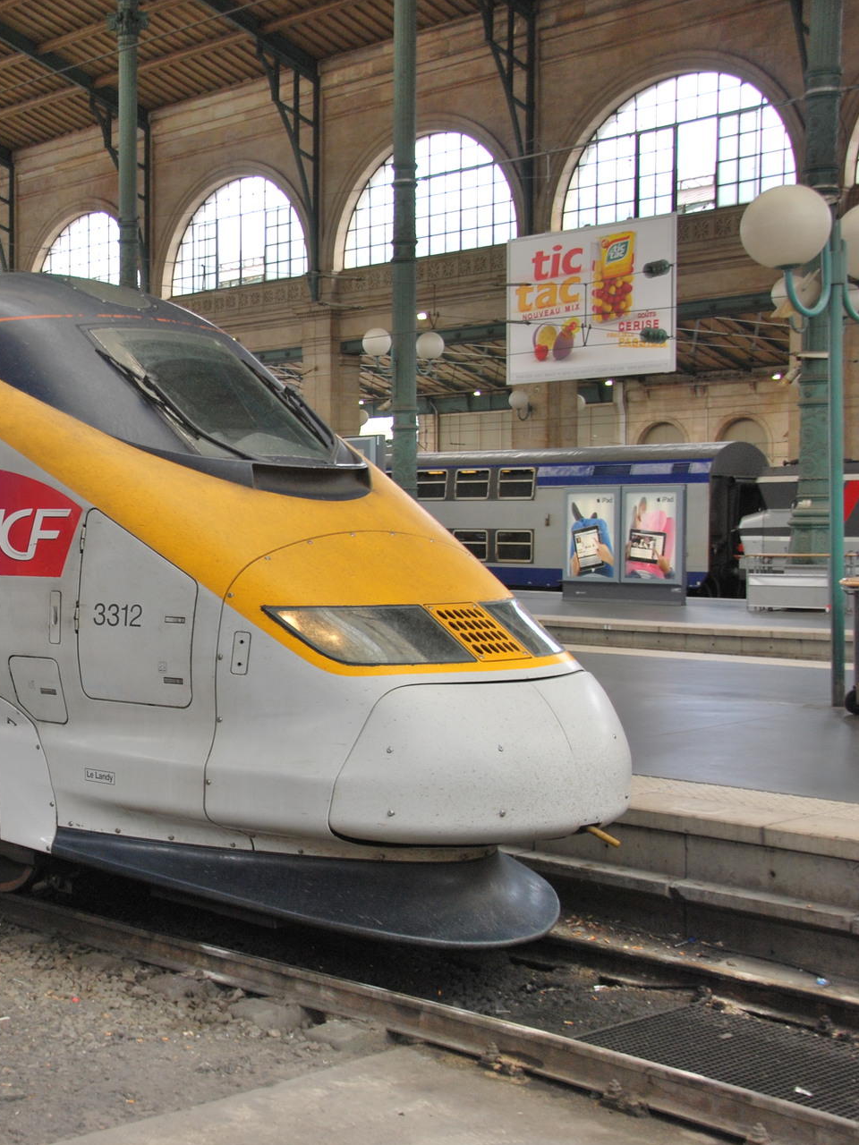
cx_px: 58
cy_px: 573
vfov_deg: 36.8
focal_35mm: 52
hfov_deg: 26.9
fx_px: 1721
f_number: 5
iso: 200
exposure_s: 1/100
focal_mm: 24
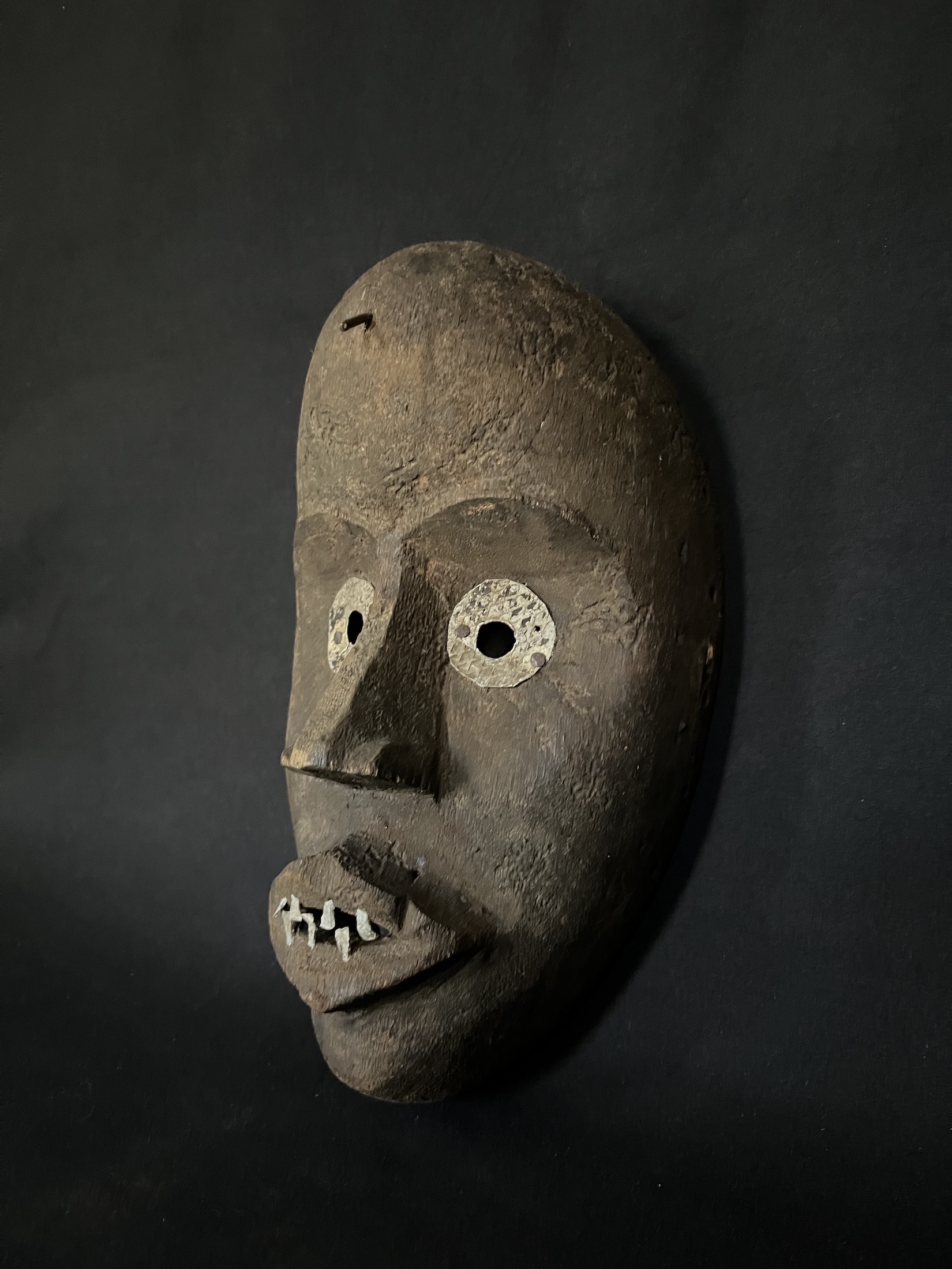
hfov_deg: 53.1
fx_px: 953
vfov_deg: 67.3
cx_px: 476
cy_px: 634
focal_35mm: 26
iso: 1000
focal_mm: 5.1
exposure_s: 1/27
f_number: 1.6
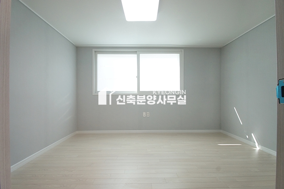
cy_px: 94
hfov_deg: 95.0
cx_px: 142
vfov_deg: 72.0
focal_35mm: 16
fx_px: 130
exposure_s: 1/50
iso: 800
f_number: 7.1
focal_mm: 11
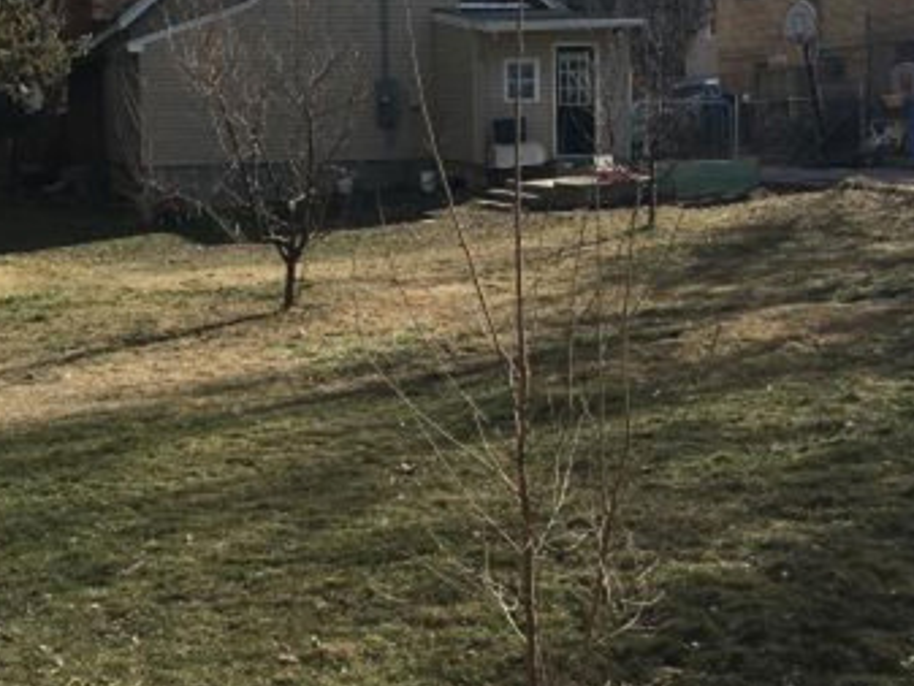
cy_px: 160
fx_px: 1453
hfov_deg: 34.4
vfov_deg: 26.2
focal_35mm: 55
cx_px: 266
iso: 25
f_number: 2.2
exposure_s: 1/1972
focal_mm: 4.15
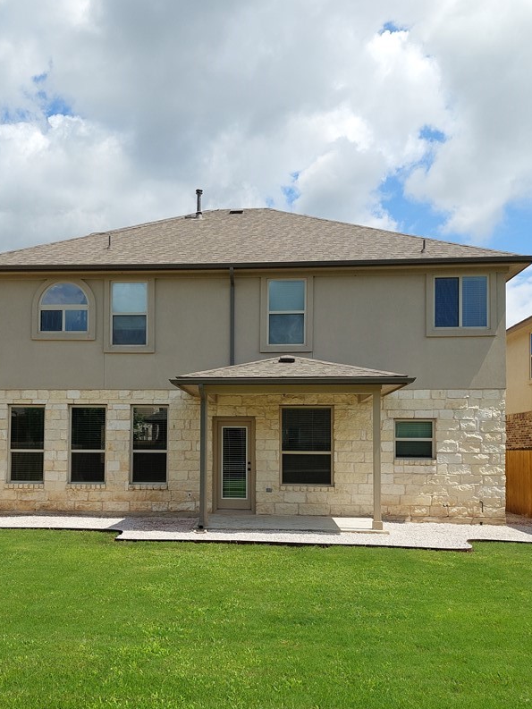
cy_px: 426
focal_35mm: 31
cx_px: 208
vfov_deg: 57.9
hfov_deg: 45.2
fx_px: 635
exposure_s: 1/1905
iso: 40
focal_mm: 5.23
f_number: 1.8
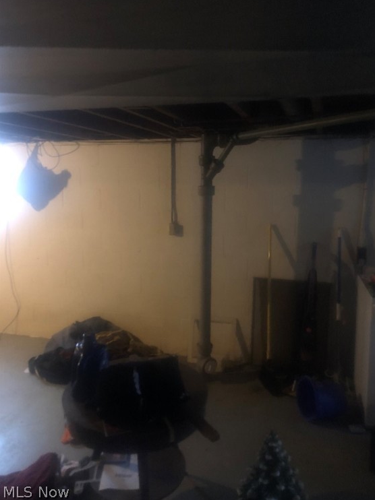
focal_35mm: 29
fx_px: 419
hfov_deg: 48.2
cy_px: 245
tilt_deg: -9.0
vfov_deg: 61.7
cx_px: 194
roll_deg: -0.7
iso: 100
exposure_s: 1/5
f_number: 1.8
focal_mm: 3.99
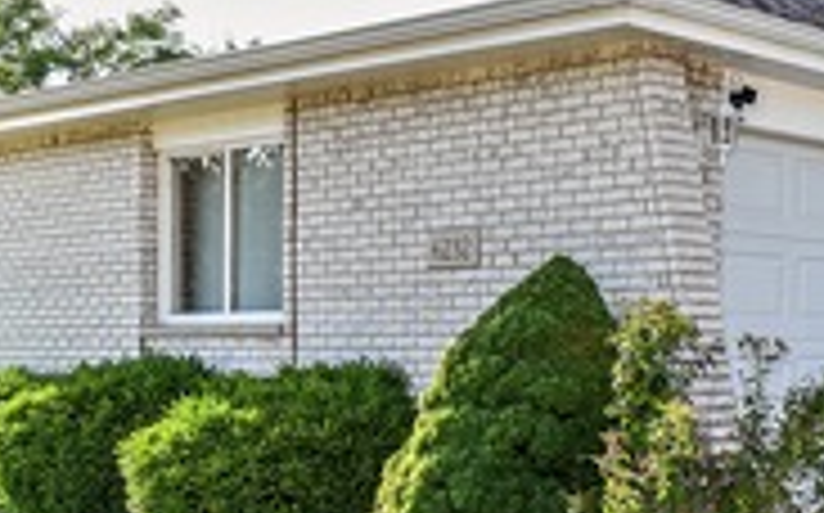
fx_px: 1279
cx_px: 1171
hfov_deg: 27.3
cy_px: 241
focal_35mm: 57
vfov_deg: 22.7
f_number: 8
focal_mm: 16
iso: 200
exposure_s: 1/250
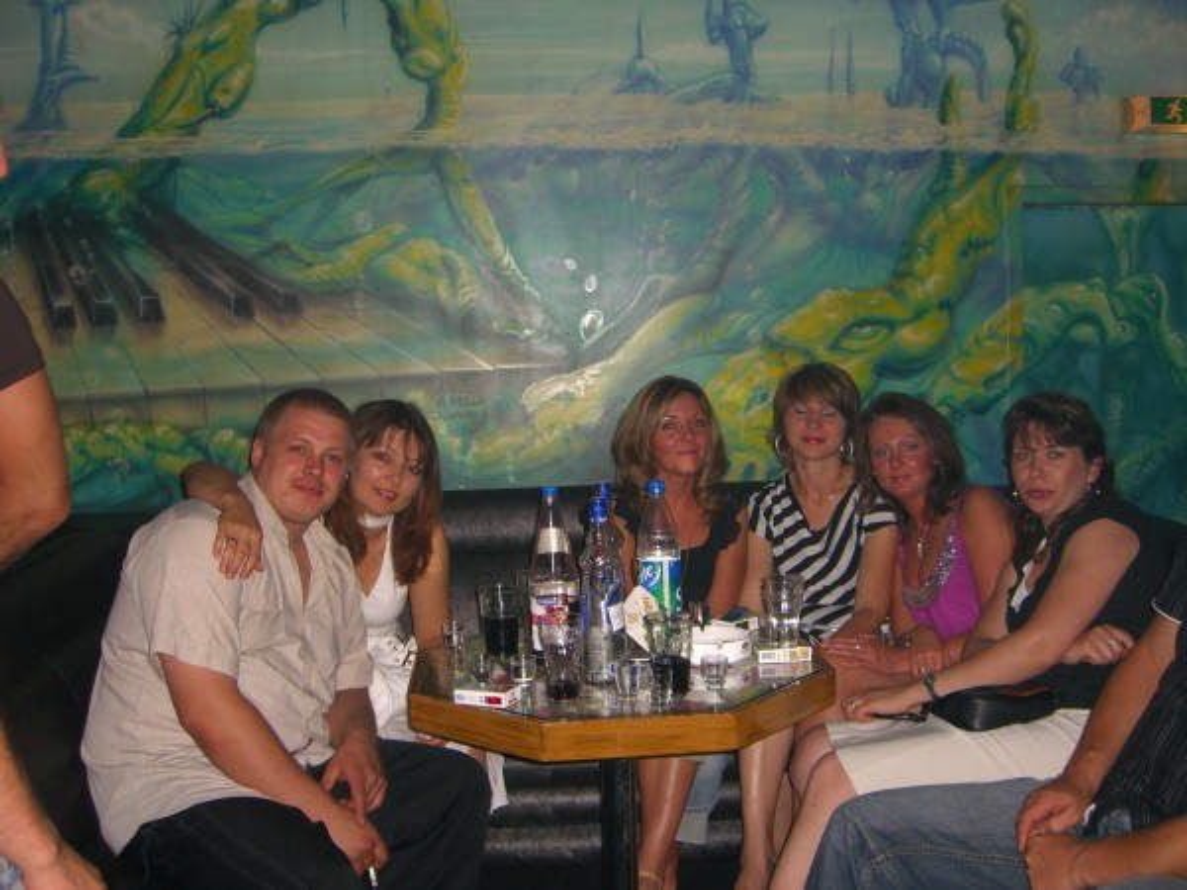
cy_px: 445
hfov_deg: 49.0
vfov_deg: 37.7
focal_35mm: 38
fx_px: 1303
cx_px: 594
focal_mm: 7.9
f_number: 2.8
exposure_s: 1/60
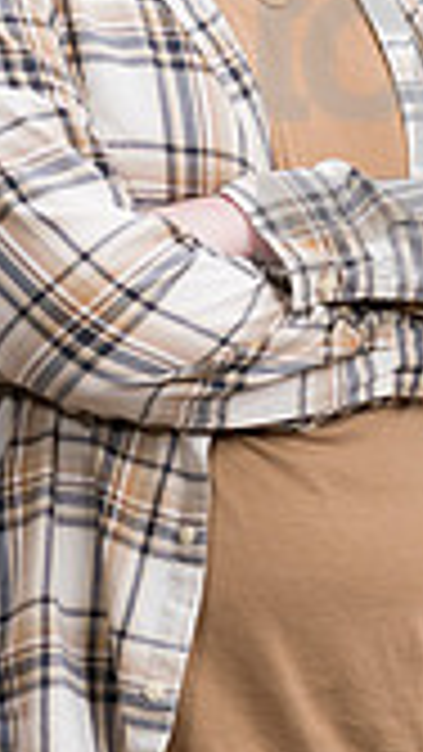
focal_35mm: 285
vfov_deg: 7.5
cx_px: 394
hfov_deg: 4.3
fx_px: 5680
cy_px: -12
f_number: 4.5
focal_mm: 60
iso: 100
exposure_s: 1/250
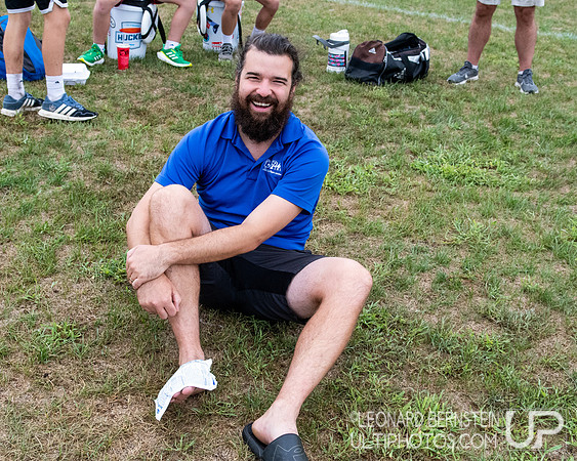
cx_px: 261
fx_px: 829
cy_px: 206
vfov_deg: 31.1
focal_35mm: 49
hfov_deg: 38.3
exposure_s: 1/640
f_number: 5.6
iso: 1600
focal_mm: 26
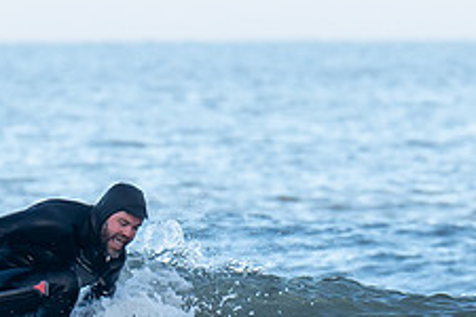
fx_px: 19805
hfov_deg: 1.4
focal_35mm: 1498
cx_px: 256
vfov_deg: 0.9
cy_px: 303
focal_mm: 200
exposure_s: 1/1000
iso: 250
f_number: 4
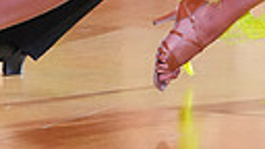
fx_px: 3703
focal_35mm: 527
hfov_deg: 4.1
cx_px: 262
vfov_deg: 2.3
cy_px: -279
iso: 5000
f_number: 3.5
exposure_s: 1/500
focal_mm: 111
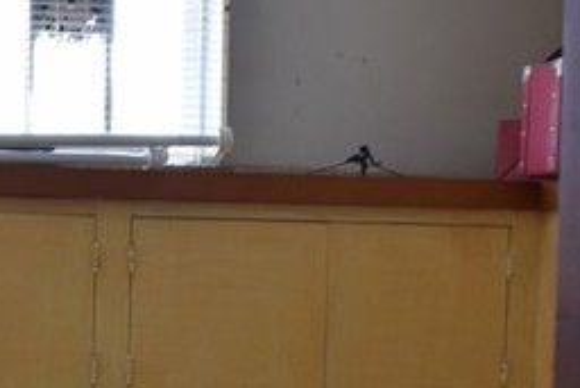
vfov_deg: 11.9
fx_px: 1741
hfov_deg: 17.6
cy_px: 661
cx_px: -199
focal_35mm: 108
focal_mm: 18
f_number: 4.5
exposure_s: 1/80
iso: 400
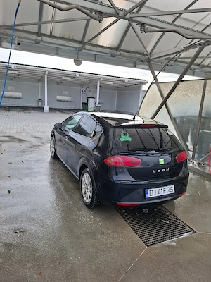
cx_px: 106
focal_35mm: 23
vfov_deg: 73.9
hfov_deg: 58.9
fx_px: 187
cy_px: 141
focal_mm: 5.54
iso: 50
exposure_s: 1/833
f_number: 1.8
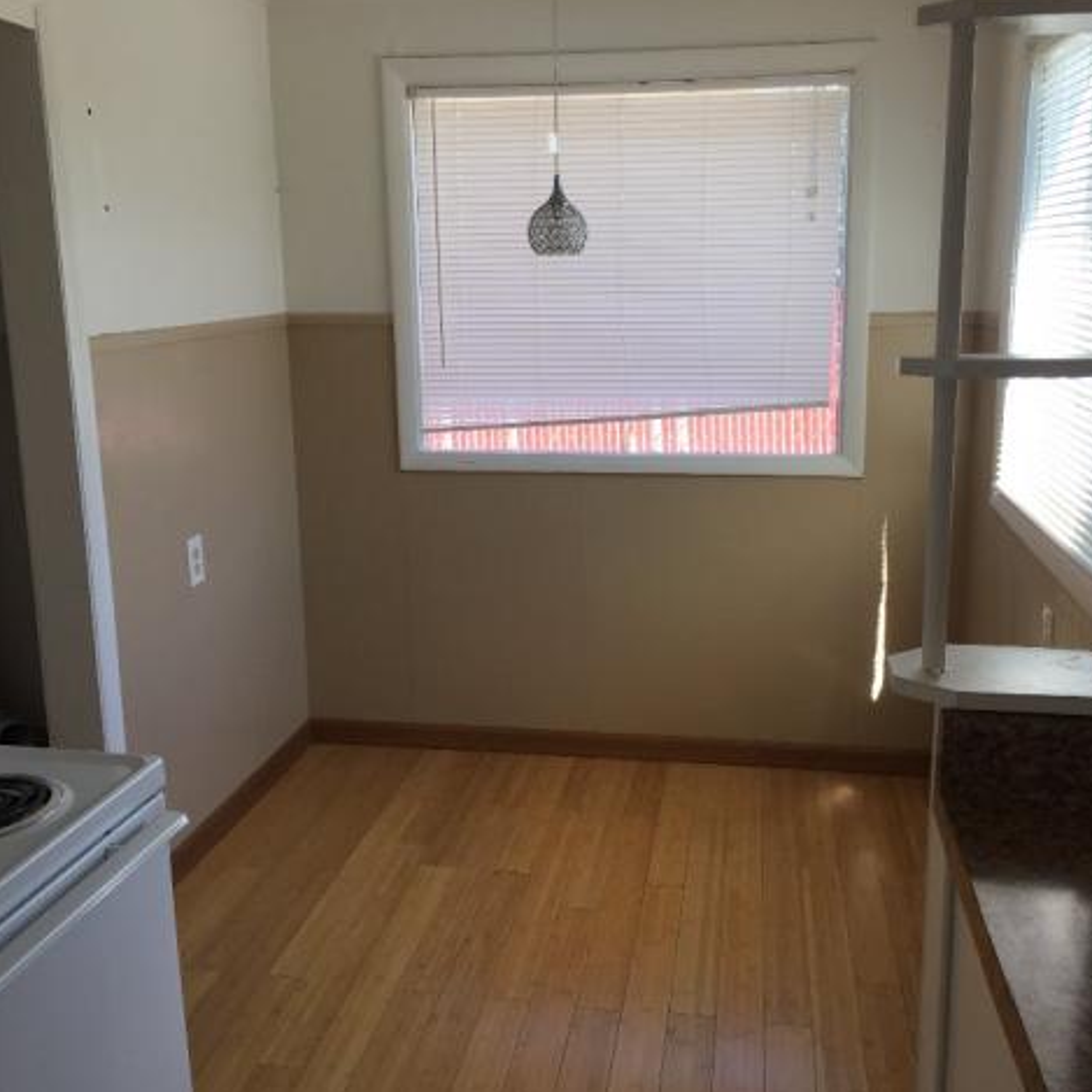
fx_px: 1249
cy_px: 547
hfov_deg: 47.2
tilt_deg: -10.4
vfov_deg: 47.2
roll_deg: -0.1
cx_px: 549
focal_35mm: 35
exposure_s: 1/181
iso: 32
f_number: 2.2
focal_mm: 4.15
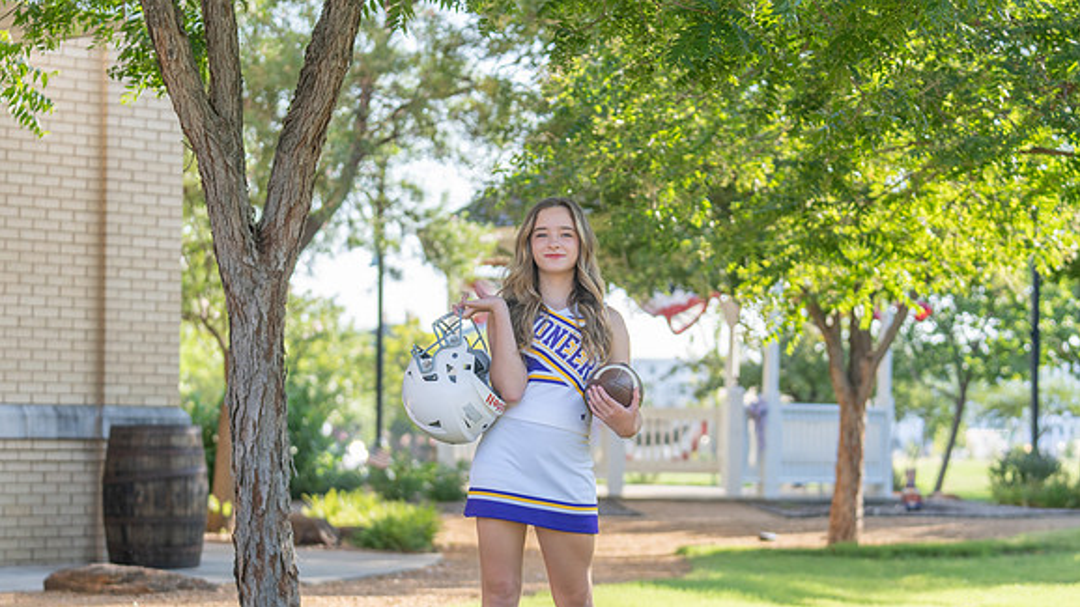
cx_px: 522
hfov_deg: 23.2
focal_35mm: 92
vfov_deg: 13.1
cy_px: 405
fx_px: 2634
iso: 100
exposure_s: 1/320
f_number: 2.8
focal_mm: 70
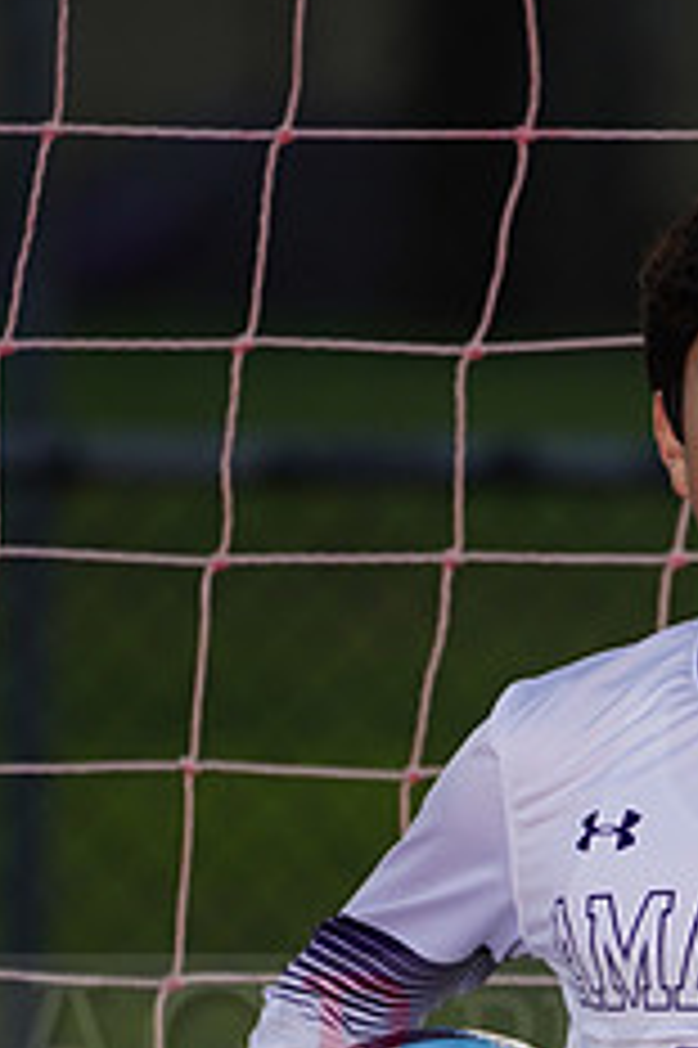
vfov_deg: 2.2
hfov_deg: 1.5
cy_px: 1017
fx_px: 27493
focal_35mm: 944
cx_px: 777
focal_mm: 379
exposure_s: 1/250
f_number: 5.6
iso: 320
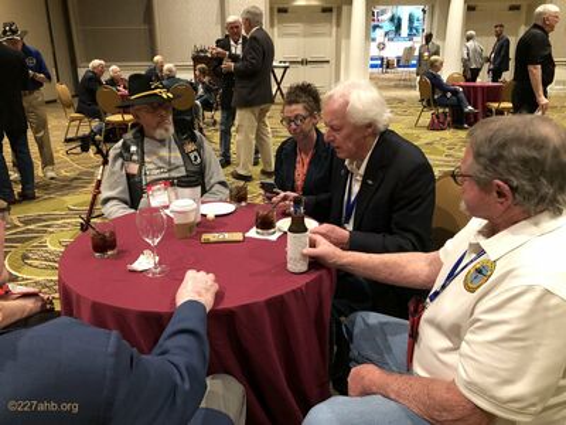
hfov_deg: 63.4
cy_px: 212
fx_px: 458
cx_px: 283
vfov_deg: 49.7
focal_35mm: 28
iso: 80
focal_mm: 3.99
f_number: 1.8
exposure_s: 1/6
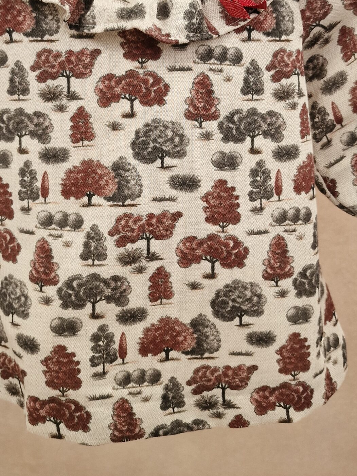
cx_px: 136
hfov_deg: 34.2
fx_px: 578
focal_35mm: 42
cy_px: 140
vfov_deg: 43.8
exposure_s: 1/120
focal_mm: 6.4
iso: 50
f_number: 1.8
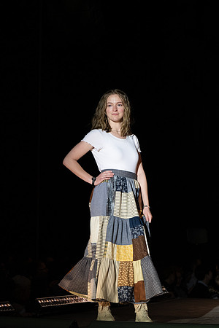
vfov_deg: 14.9
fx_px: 1252
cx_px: 121
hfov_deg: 10.0
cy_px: 177
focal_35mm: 137
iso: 1000
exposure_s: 1/320
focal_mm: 85
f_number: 5.6
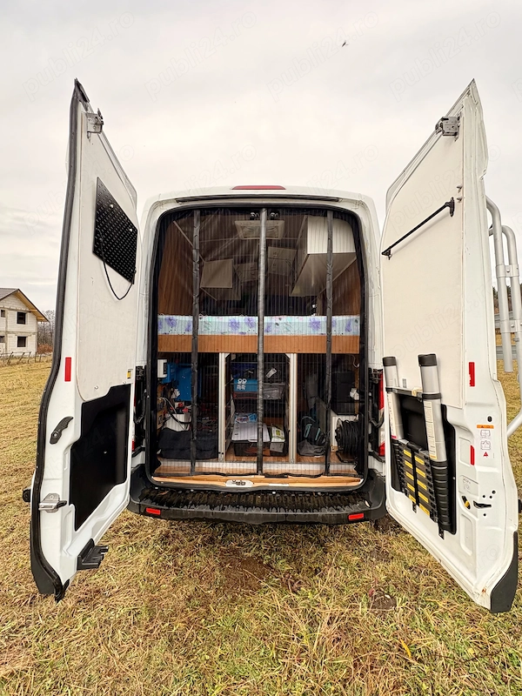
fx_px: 281
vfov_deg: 102.1
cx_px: 261
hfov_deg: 85.7
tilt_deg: -0.5
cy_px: 348
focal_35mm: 14
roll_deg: -0.2
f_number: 2.2
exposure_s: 1/226
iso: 64
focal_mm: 2.22
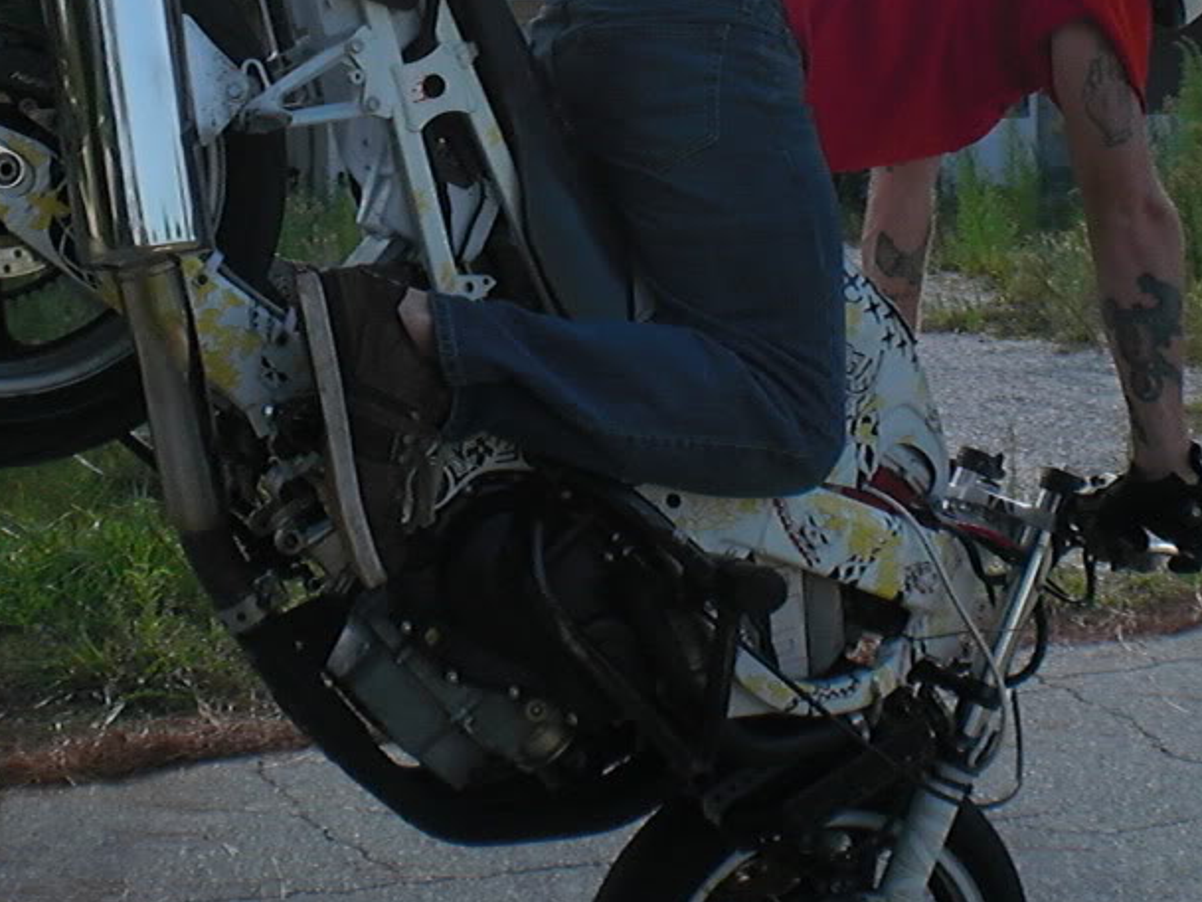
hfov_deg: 30.2
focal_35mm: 64
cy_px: 214
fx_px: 2222
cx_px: 546
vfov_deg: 22.7
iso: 200
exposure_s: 1/500
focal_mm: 6.3
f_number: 5.6
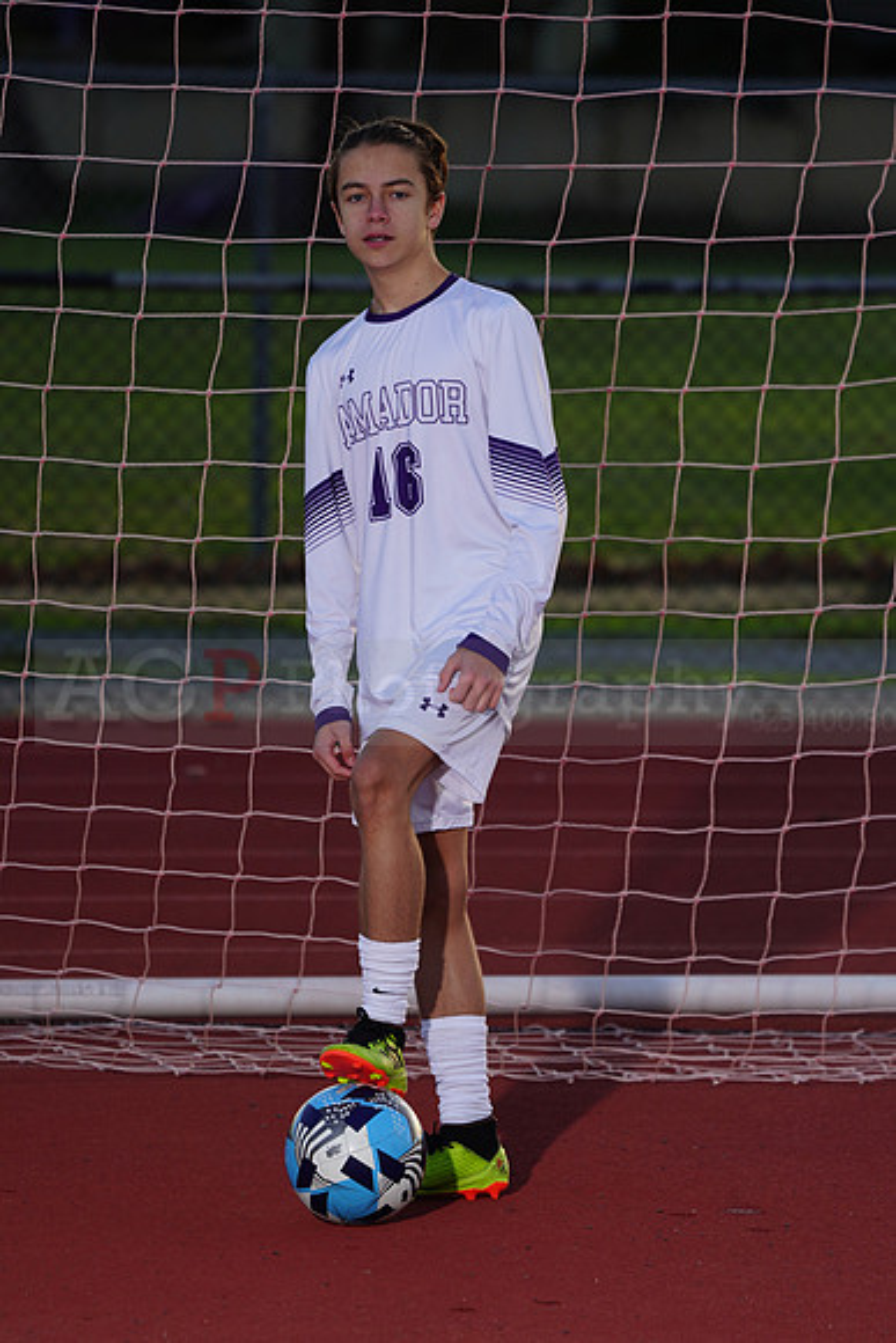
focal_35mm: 268
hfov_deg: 5.1
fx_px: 9999
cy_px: 672
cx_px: 448
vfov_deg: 7.7
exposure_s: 1/250
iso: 200
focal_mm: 268
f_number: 5.6
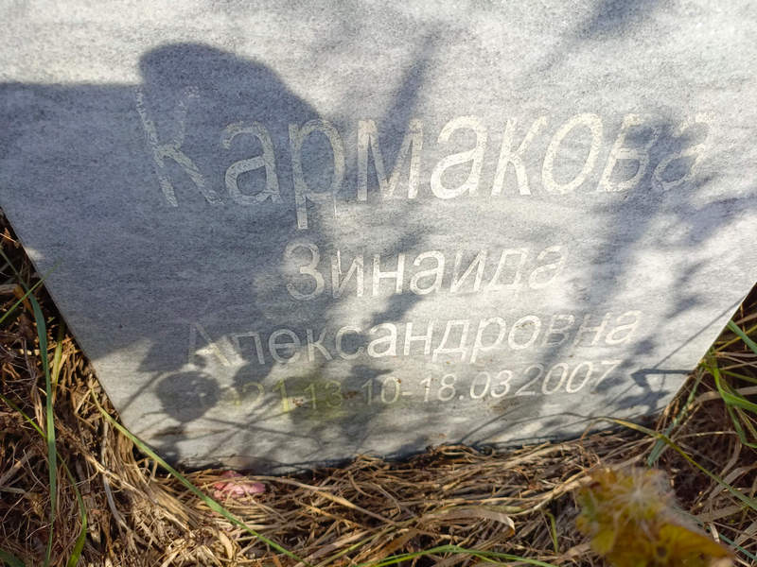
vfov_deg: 54.9
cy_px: 284
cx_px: 378
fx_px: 547
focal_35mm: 25
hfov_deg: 69.4
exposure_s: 1/809
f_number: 1.69
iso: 117
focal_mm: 4.76
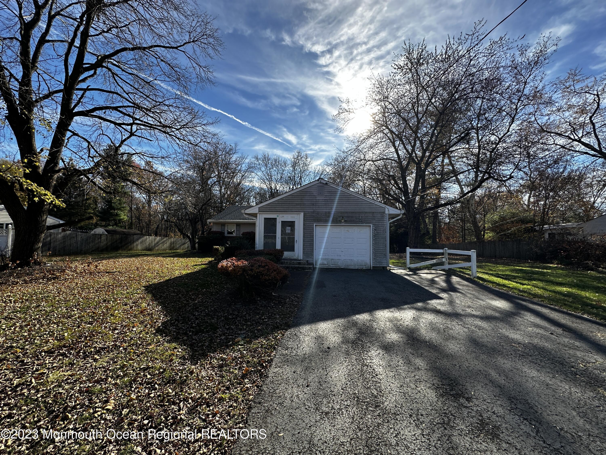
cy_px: 228
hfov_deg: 102.1
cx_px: 303
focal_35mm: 14
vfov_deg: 85.7
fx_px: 245
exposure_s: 1/759
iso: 40
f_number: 2.2
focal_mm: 2.22
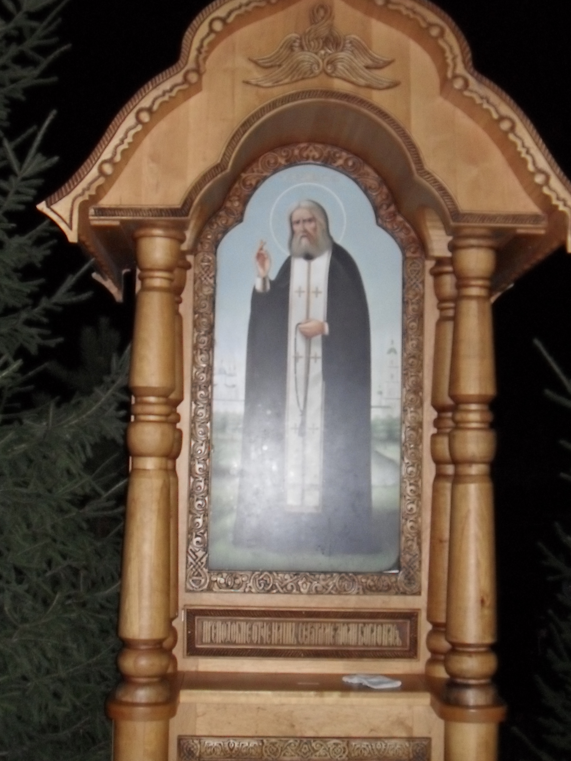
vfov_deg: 37.5
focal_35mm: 51
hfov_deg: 28.6
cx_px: 273
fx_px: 1122
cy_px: 371
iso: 320
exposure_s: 1/45
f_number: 2.8
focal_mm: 6.2
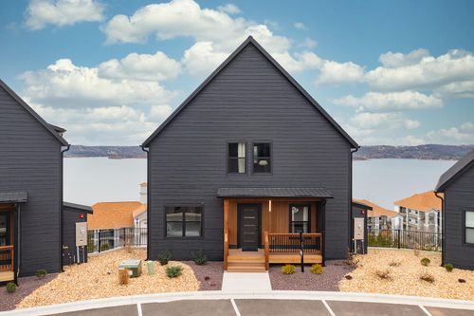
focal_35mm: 28
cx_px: 237
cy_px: 158
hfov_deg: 65.5
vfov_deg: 46.4
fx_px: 369
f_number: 4.5
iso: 100
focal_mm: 10.26
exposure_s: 1/120
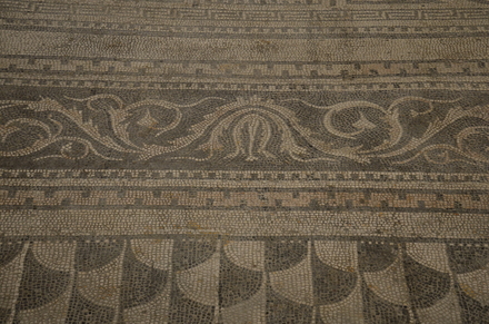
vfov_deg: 15.6
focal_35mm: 87
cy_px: 162
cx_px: 244
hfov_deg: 23.4
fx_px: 1179
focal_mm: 58
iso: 1000
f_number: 5
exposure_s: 1/50
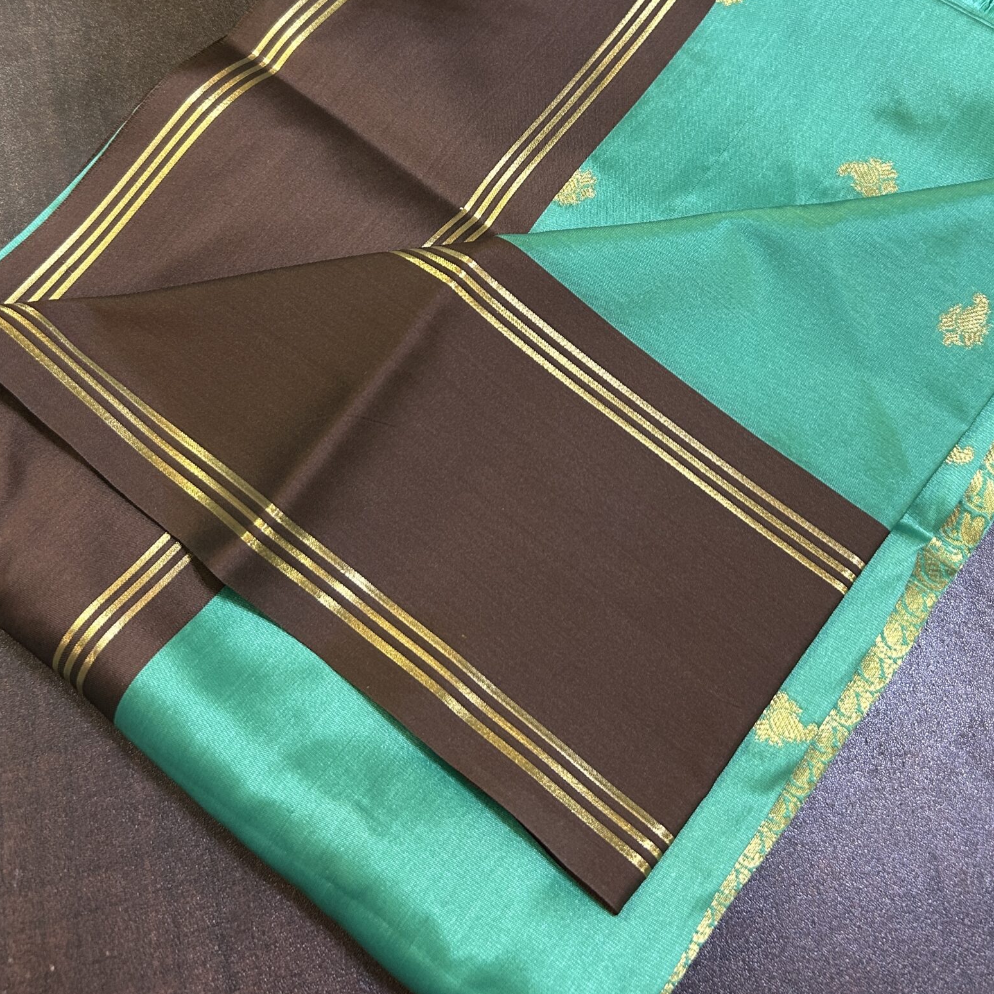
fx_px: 1235
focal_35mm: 38
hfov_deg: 43.7
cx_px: 573
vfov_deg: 42.7
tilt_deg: -65.5
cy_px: 263
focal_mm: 5.7
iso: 200
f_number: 1.5
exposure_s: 1/50
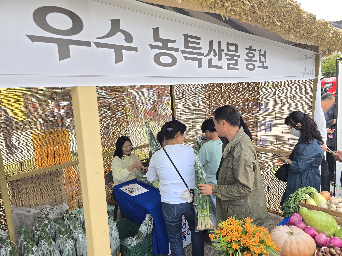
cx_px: 171
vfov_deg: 58.9
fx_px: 227
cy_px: 128
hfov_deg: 73.9
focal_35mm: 23
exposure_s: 1/180
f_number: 1.7
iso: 50
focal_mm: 6.3
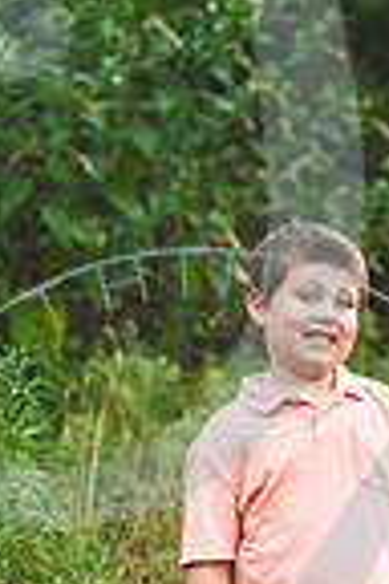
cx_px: 385
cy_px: 316
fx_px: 3549
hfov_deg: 6.3
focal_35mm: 219
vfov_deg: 9.4
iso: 320
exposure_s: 1/400
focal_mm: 70
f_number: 2.8
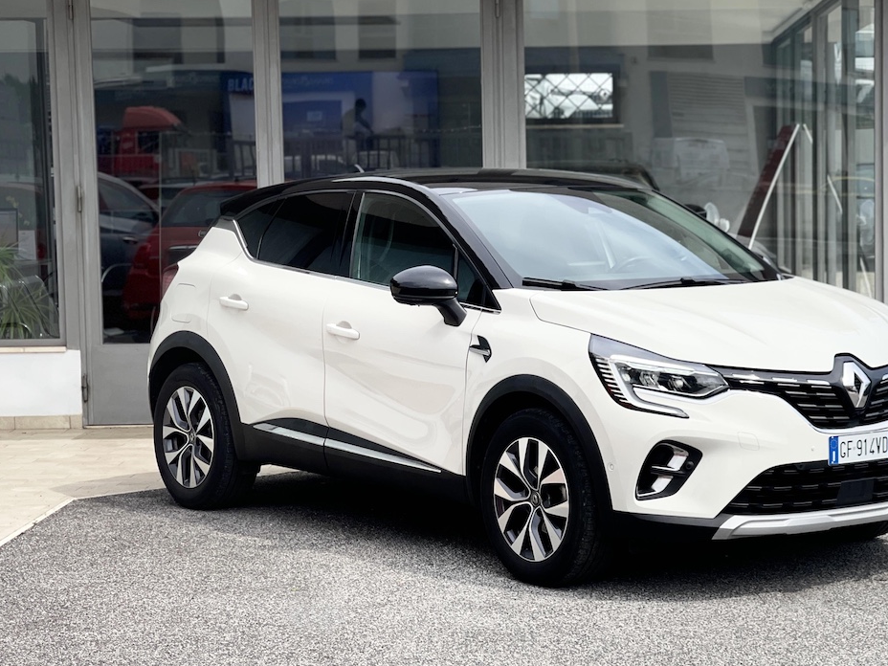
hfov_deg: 22.7
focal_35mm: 86
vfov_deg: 17.2
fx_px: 2206
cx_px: 559
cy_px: 393
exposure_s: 1/1054
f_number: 2.2
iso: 32
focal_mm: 7.5
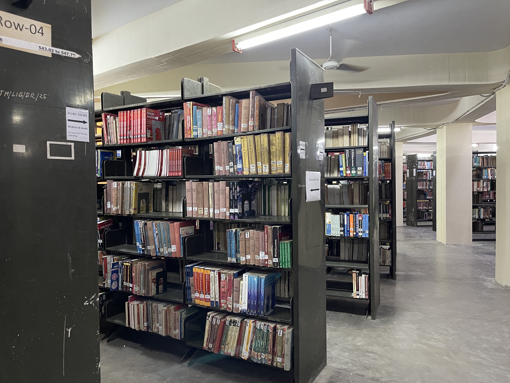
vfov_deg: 53.1
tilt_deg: +0.8
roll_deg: +0.3
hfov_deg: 67.3
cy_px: 192
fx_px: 383
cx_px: 255
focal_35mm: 26
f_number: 1.6
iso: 400
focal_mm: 5.1
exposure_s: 1/33
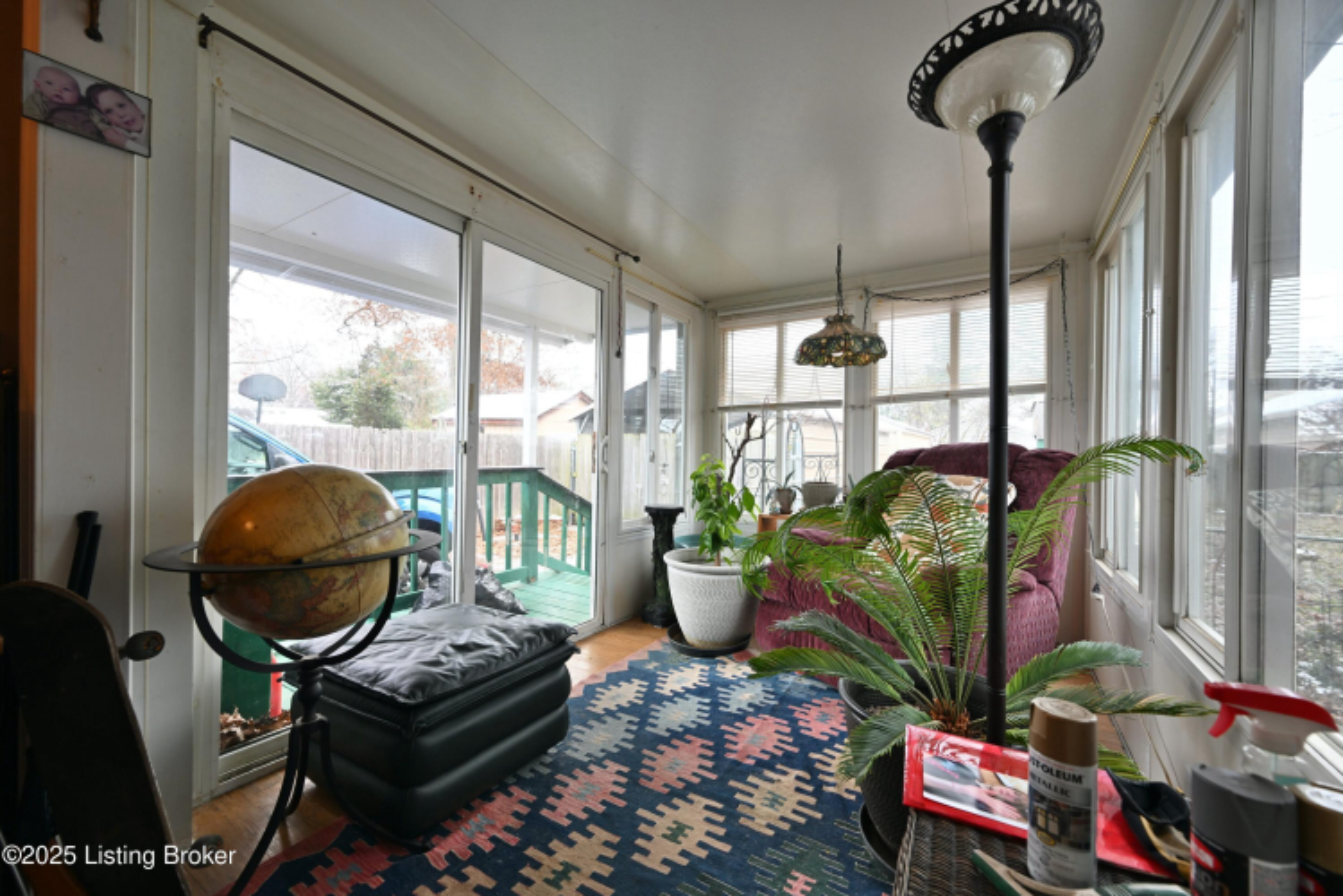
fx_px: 522
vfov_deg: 81.3
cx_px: 672
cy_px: 448
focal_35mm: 14
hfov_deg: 104.2
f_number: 5.6
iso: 180
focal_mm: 14
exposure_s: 1/13
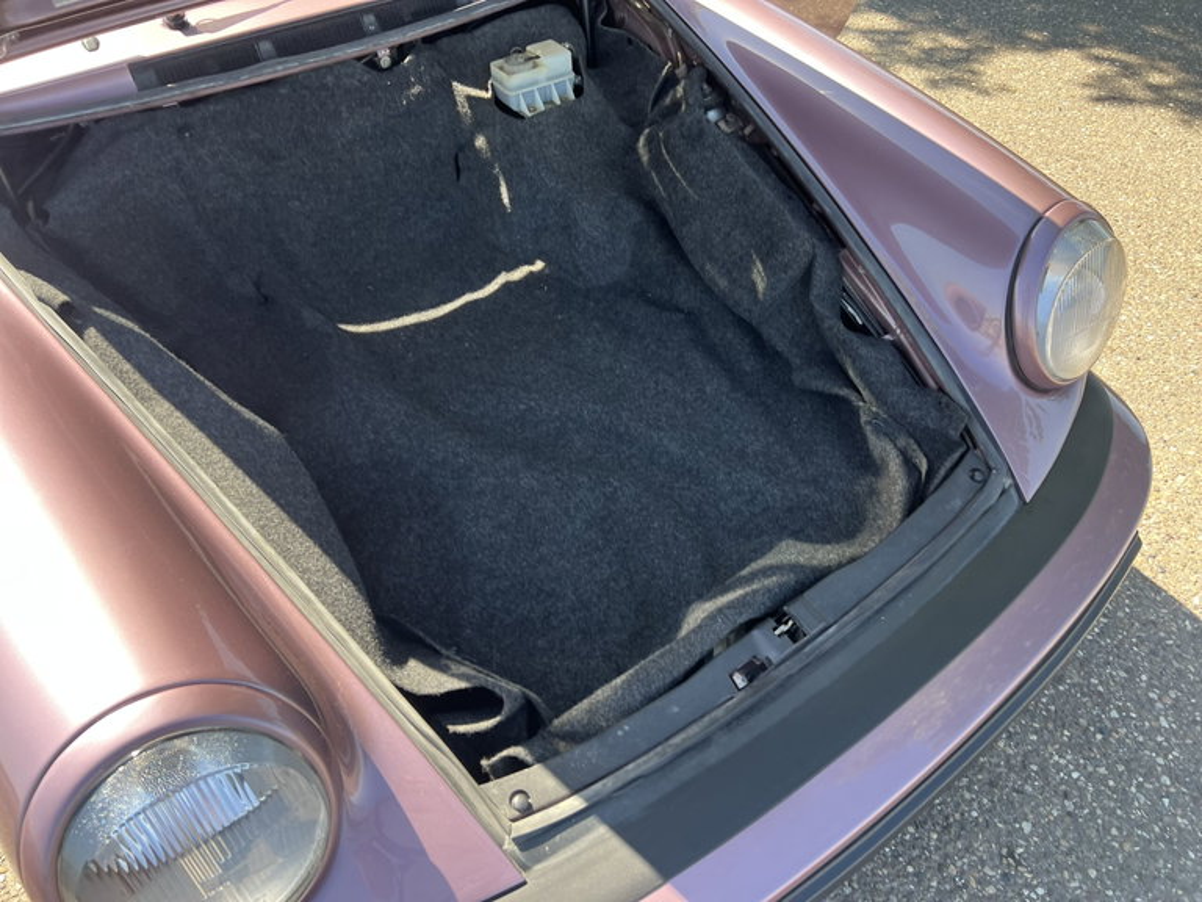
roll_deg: +2.3
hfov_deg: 67.3
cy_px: 451
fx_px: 903
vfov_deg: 53.1
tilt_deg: -42.5
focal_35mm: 26
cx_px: 601
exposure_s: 1/387
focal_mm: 5.7
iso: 50
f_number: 1.5
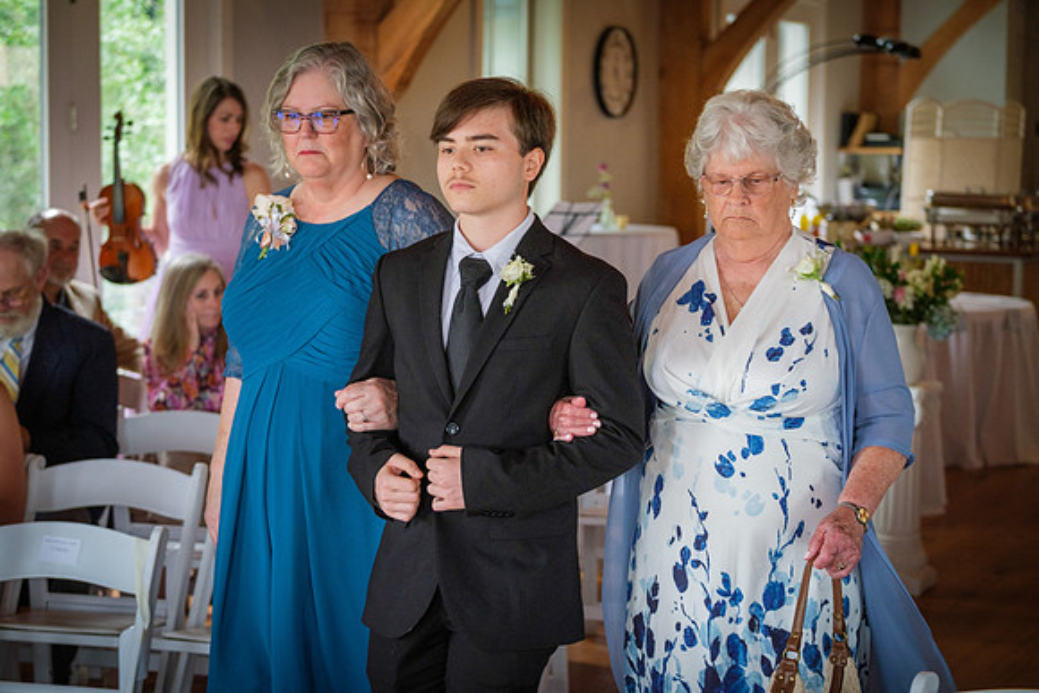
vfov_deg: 18.2
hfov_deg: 27.0
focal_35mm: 75
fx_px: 2165
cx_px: 520
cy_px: 346
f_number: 2.8
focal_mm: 50
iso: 800
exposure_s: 1/125
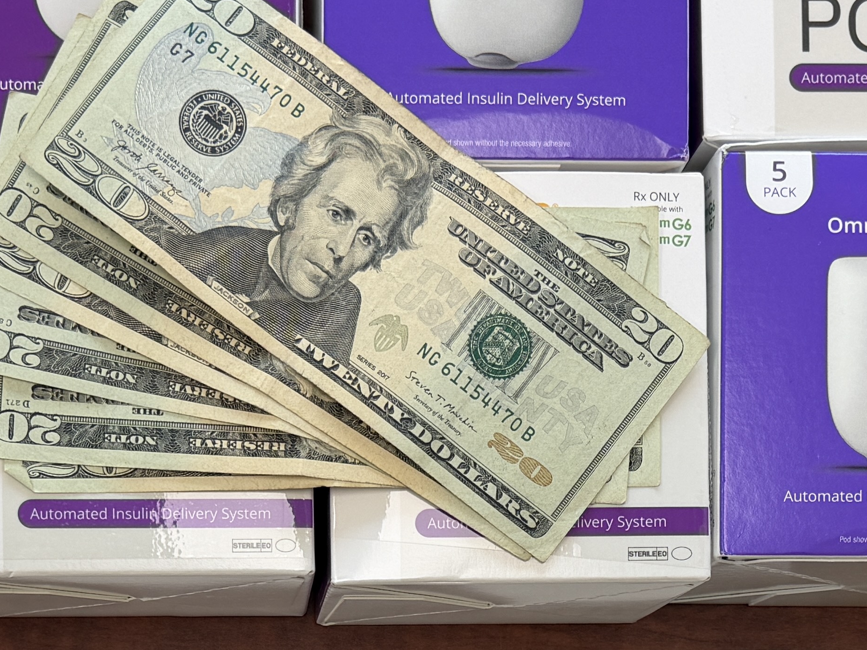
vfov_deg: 19.0
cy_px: 738
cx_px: 293
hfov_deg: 26.2
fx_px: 1853
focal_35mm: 74
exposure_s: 1/190
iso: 64
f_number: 1.78
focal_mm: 6.76
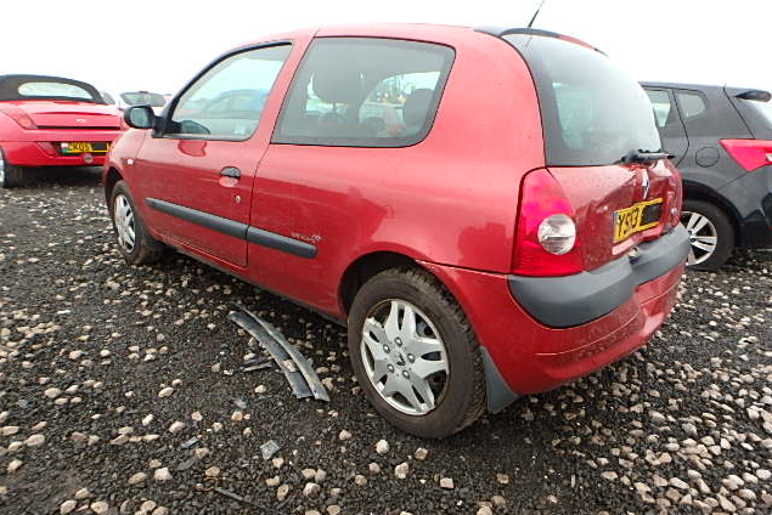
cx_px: 387
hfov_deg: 78.6
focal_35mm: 22
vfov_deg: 57.3
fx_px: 472
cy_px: 265
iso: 125
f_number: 3.5
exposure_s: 1/125
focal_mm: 3.7
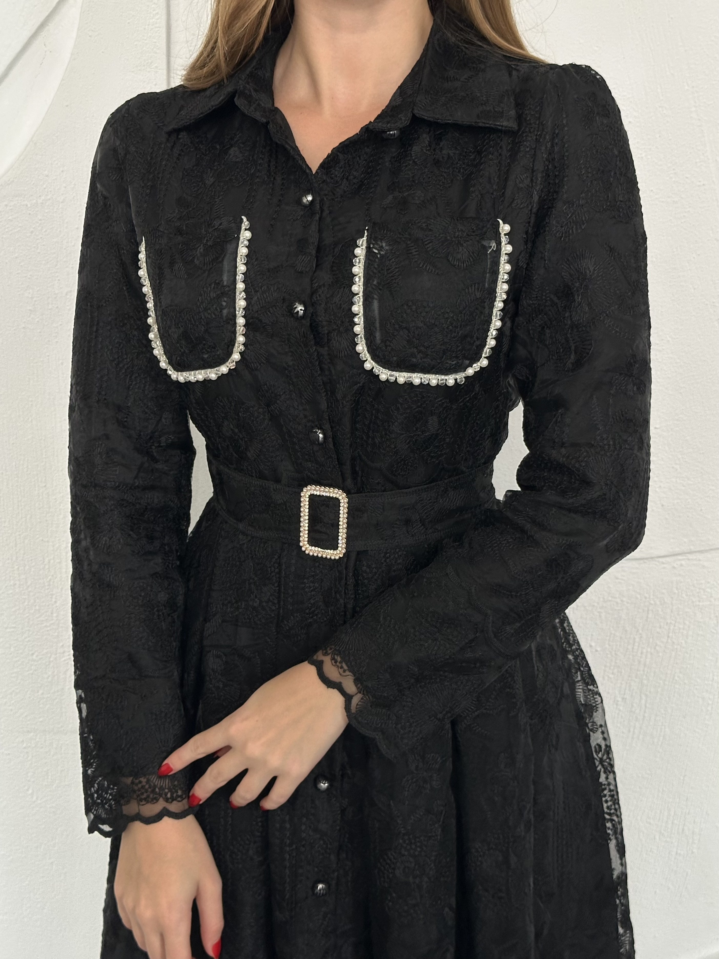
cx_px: 360
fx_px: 1329
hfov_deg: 30.3
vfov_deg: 39.7
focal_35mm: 48
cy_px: 480
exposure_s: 1/40
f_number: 1.78
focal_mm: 6.86
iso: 320
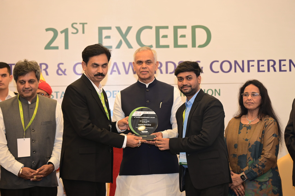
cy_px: 98
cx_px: 148
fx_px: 835
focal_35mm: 102
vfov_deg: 13.4
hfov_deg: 20.0
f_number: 4
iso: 1000
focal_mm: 102
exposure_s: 1/125
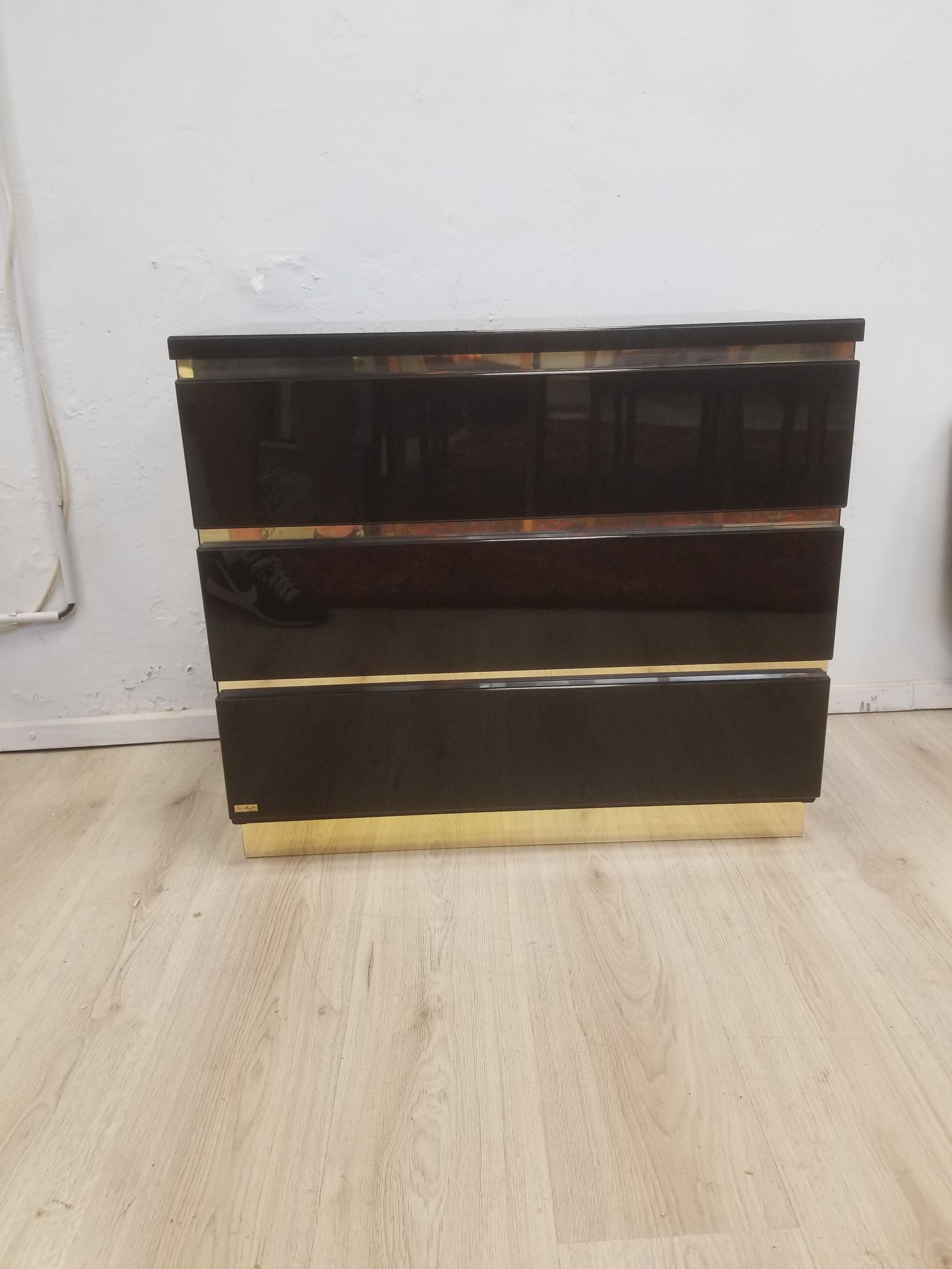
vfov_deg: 67.3
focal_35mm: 26
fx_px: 953
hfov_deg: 53.1
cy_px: 634
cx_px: 476
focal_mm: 4.25
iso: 200
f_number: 1.7
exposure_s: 1/33
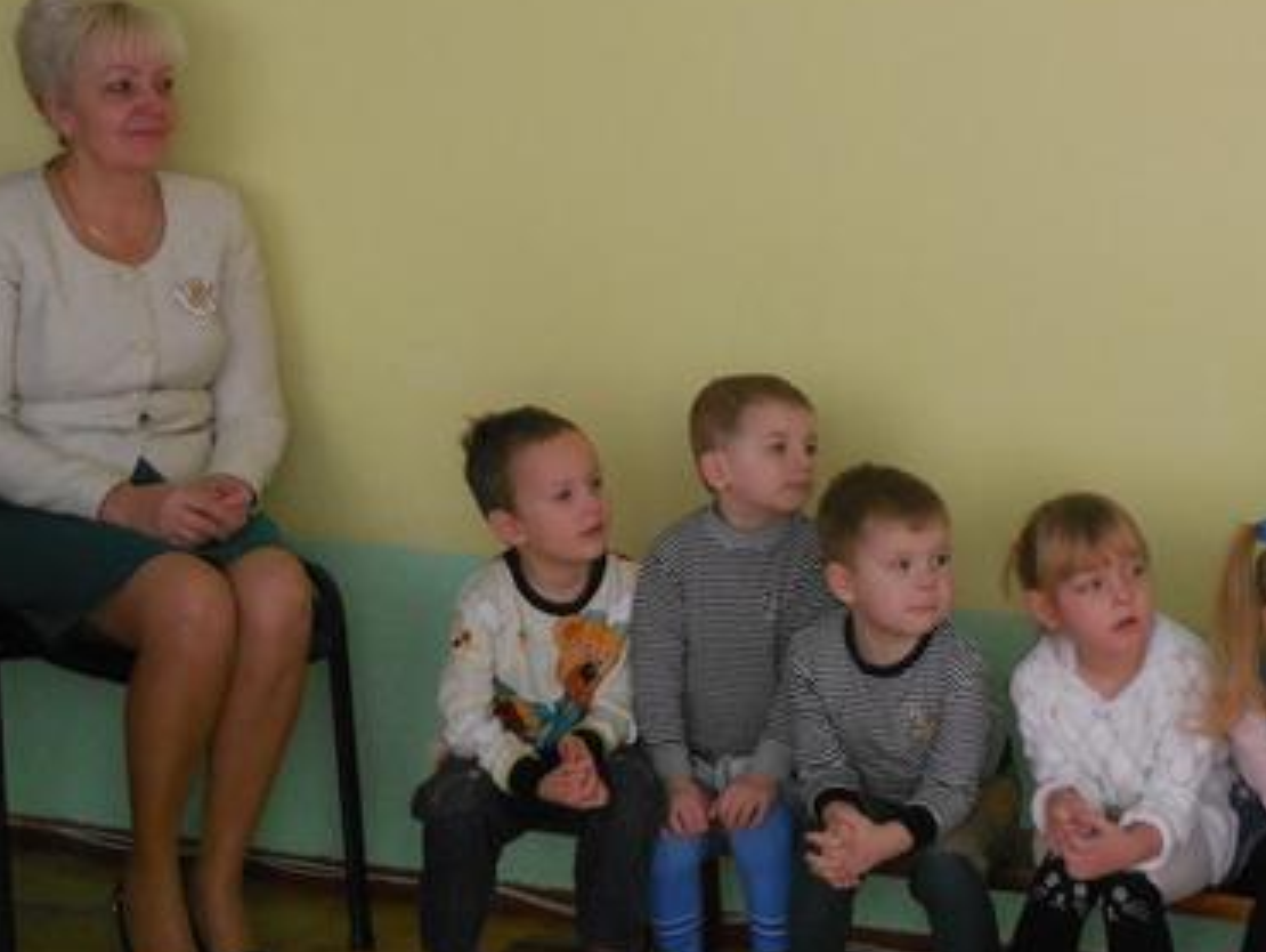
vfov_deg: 12.9
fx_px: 4209
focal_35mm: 115
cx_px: 941
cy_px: 229
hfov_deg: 17.0
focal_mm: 12.6
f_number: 4.4
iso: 800
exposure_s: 1/30
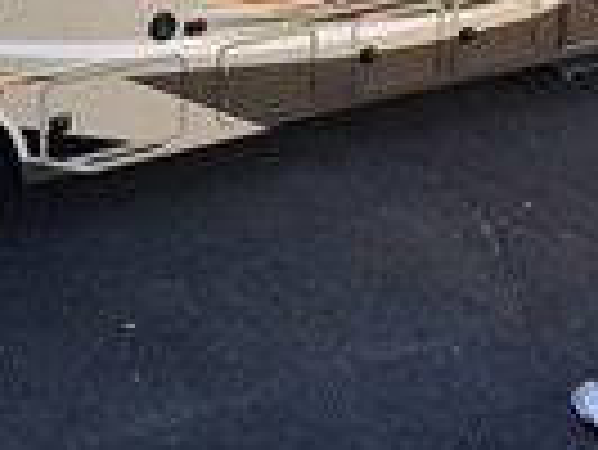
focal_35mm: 87
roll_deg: -2.8
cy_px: -166
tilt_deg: -15.0
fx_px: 1504
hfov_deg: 21.4
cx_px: -45
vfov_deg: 16.0
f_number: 2.2
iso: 25
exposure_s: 1/147
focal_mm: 4.15
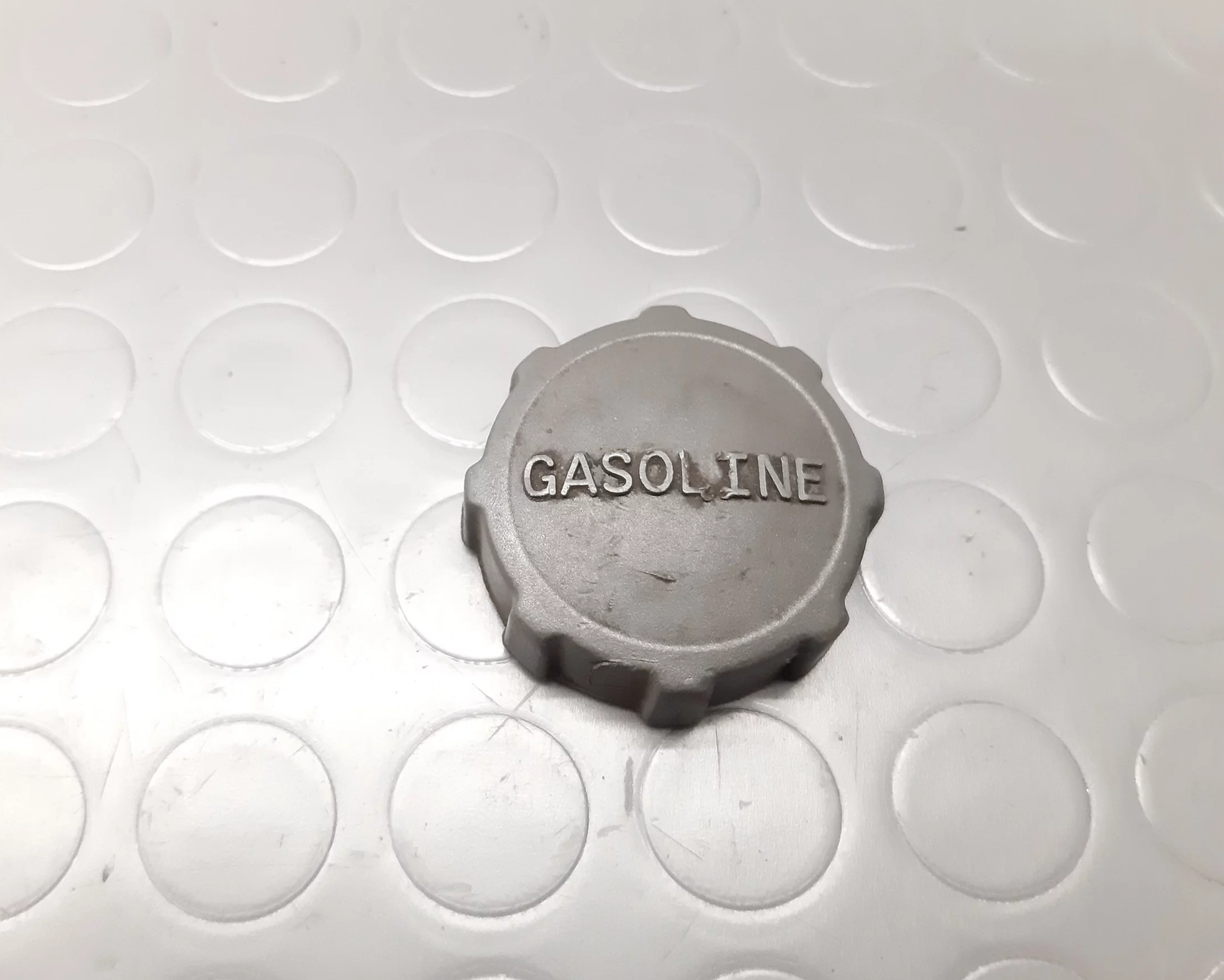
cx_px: 508
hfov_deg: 56.9
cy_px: 451
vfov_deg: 47.1
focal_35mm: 31
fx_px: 1123
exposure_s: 1/25
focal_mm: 3.93
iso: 640
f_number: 1.7
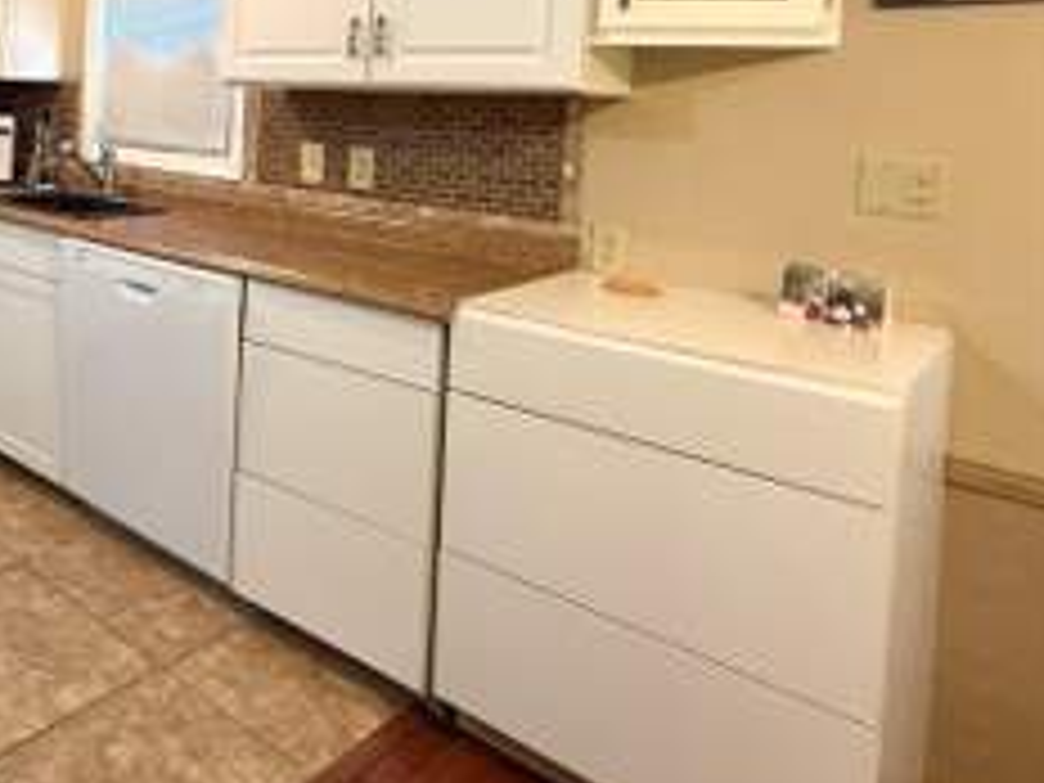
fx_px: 875
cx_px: -18
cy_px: 126
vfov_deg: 45.1
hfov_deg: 49.3
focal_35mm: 29
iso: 200
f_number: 2.2
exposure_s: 1/60
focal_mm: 2.22
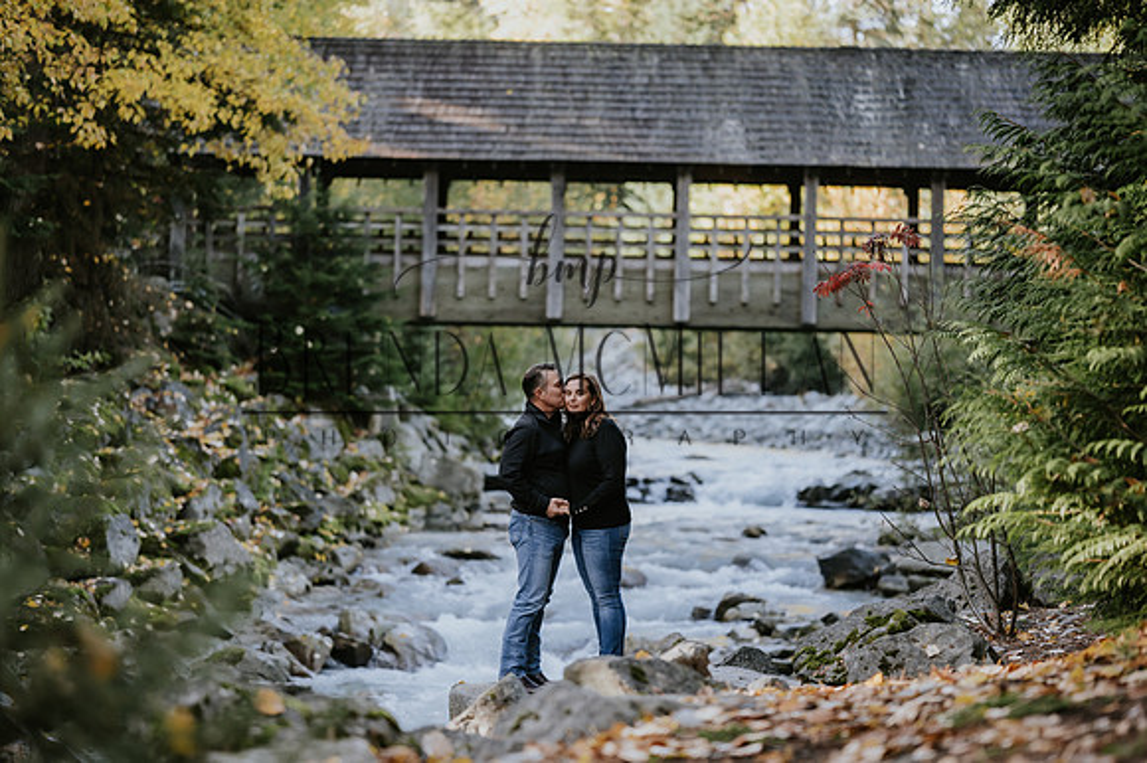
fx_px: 2707
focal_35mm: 85
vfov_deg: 16.1
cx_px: 574
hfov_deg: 23.9
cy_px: 382
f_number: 1.8
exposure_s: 1/800
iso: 500
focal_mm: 85
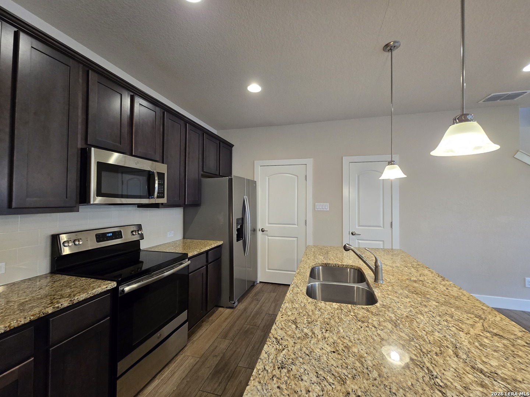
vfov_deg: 89.9
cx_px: 265
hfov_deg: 106.2
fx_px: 199
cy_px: 198
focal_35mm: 13
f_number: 2.2
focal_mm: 2.2
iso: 250
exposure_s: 1/60
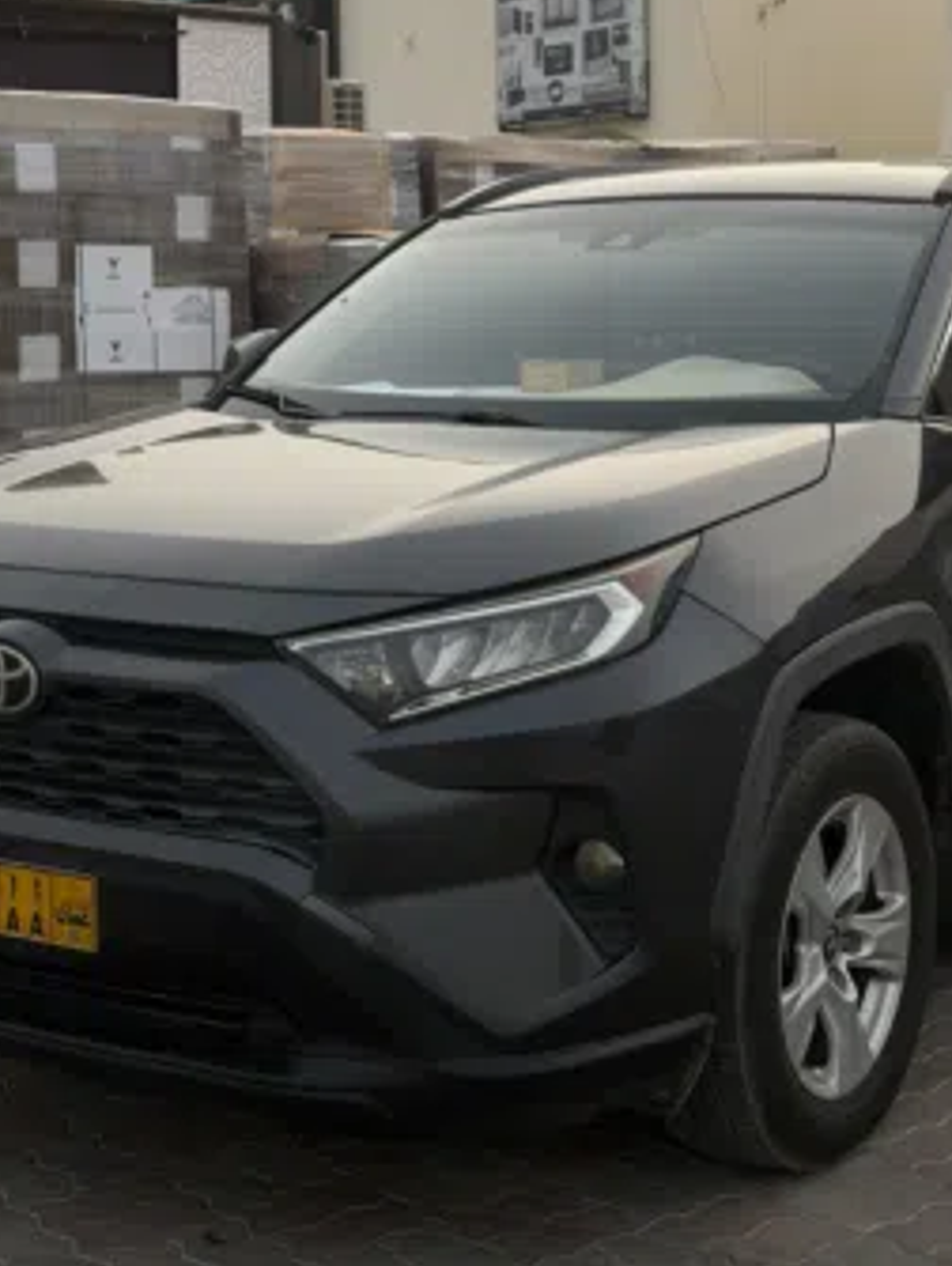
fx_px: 2269
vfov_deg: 31.1
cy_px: 574
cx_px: 536
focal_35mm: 62
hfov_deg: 23.7
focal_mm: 5.96
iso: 32
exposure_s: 1/732
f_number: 1.6
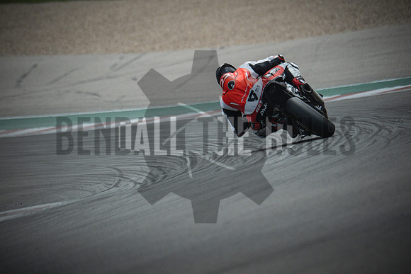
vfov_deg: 2.3
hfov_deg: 3.4
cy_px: 137
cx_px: 206
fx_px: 6851
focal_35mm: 600
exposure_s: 1/2500
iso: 1600
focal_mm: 400
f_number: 5.6
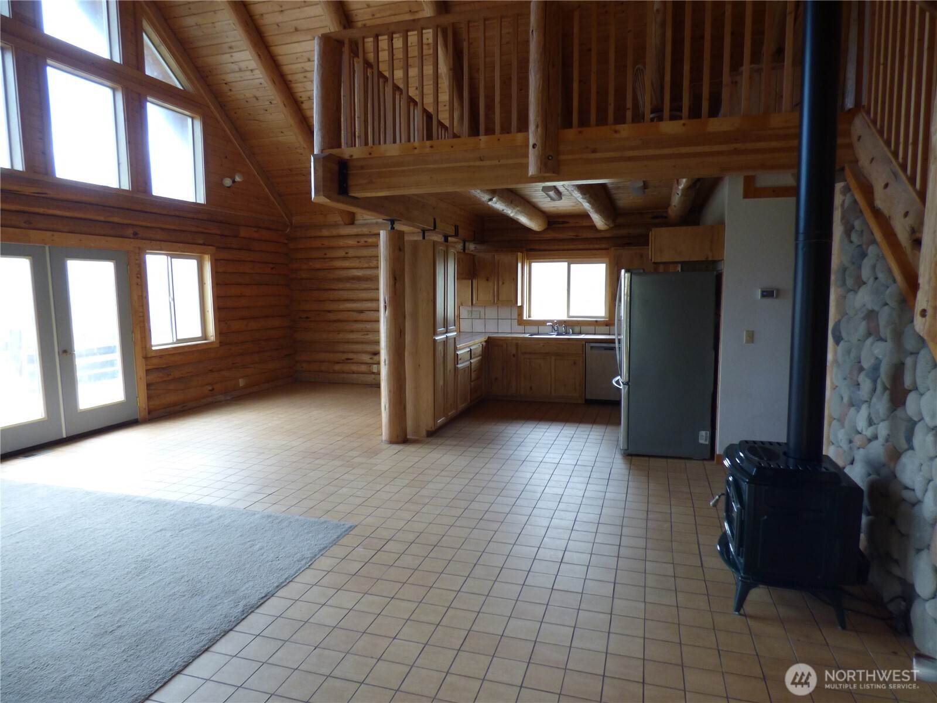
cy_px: 352
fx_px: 541
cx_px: 468
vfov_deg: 66.0
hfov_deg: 81.7
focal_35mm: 20
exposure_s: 1/60
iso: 160
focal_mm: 3.58
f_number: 2.8
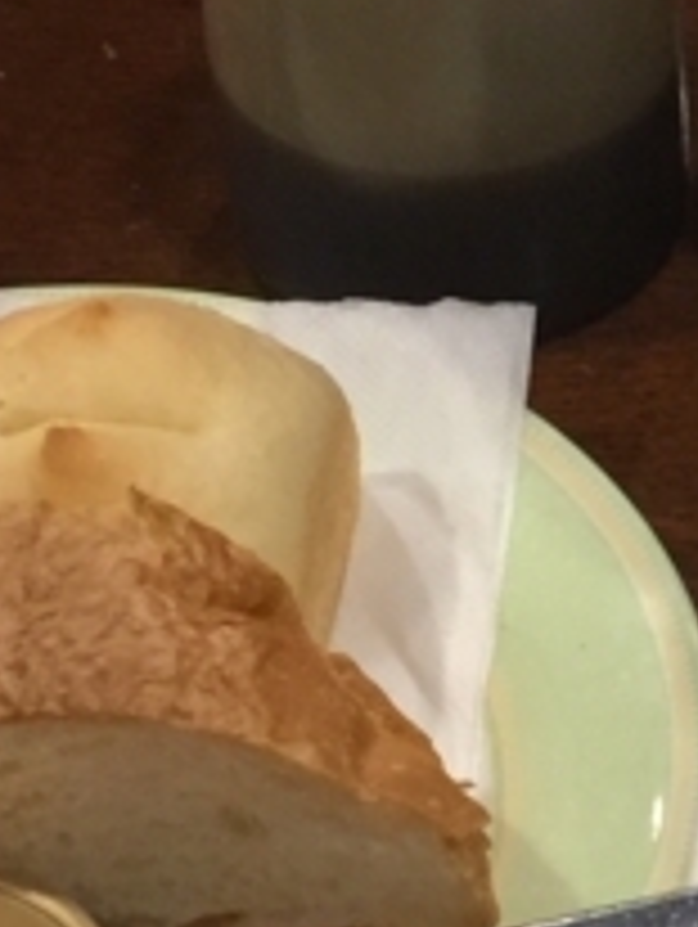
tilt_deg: -36.4
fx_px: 3864
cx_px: 1103
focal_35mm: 144
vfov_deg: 13.6
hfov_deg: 9.9
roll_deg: -3.1
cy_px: 234
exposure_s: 1/15
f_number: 2.2
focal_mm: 4.15
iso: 100
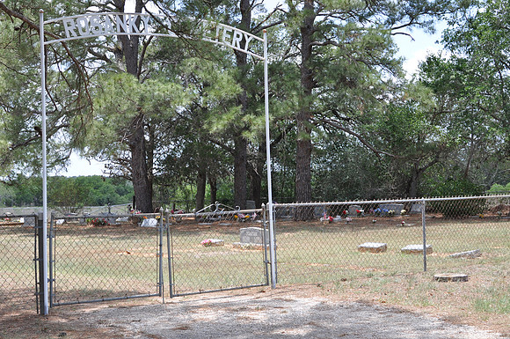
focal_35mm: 52
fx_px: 743
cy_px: 170
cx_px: 255
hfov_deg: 37.9
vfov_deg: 25.7
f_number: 7.1
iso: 200
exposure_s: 1/200
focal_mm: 35
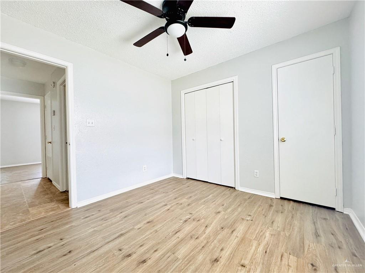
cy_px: 136
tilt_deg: -0.6
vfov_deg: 85.7
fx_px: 148
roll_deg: +0.7
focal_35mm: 14
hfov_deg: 102.1
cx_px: 182
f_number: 2.2
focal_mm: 2.22
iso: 320
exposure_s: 1/96
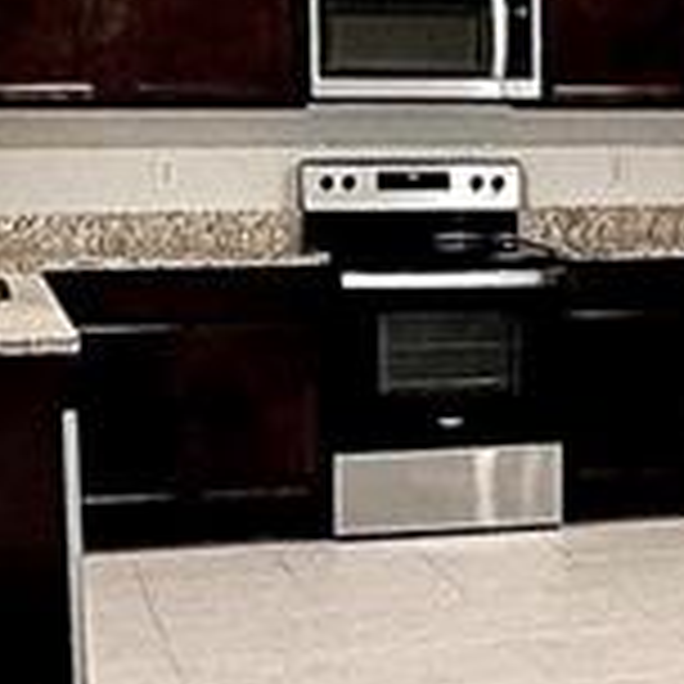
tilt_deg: -10.6
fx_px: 2191
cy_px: 504
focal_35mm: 98
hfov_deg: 17.5
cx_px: 616
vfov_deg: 17.7
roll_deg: +0.2
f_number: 2.2
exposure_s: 1/120
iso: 250
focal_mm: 2.22
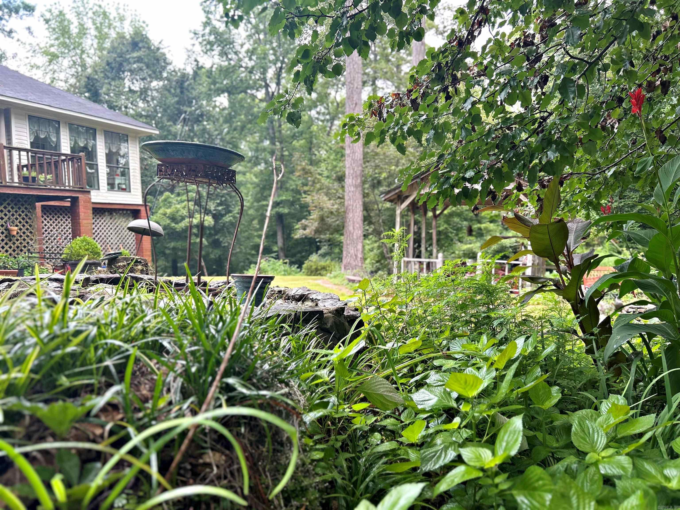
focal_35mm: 26
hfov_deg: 67.3
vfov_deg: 53.1
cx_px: 340
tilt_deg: -1.3
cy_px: 255
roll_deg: +2.2
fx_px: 511
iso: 64
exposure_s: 1/121
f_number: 1.5
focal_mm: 5.7
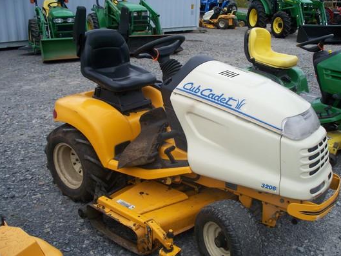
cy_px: 130
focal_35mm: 37
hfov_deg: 50.1
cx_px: 173
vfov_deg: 38.7
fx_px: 365
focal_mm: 7.54
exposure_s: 1/500
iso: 64
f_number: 2.8
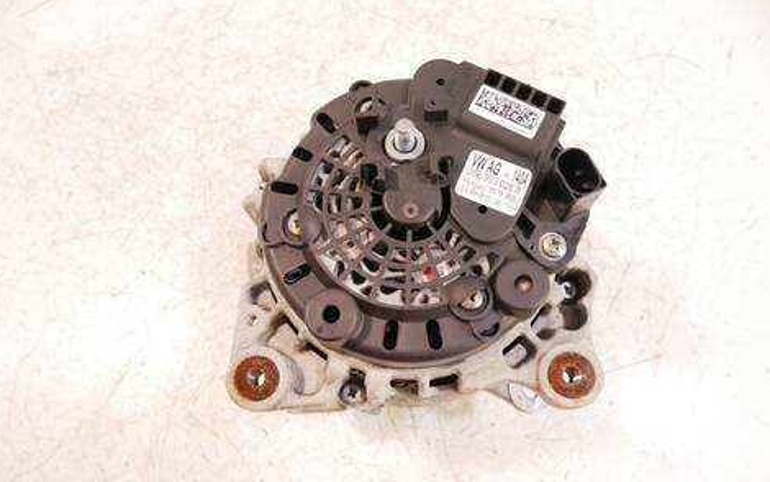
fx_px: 546
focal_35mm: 26
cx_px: 383
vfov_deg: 47.5
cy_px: 279
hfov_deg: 70.4
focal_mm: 12
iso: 1250
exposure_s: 1/60
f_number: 3.5
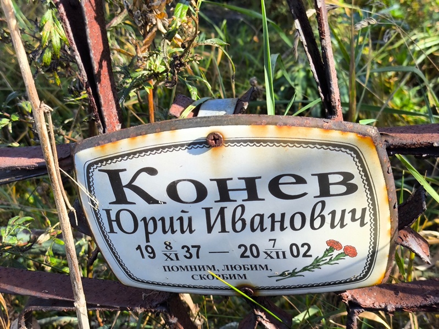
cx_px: 220
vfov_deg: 29.1
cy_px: 164
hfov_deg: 38.2
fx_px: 634
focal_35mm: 50
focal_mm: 4.71
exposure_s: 1/315
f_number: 1.7
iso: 50
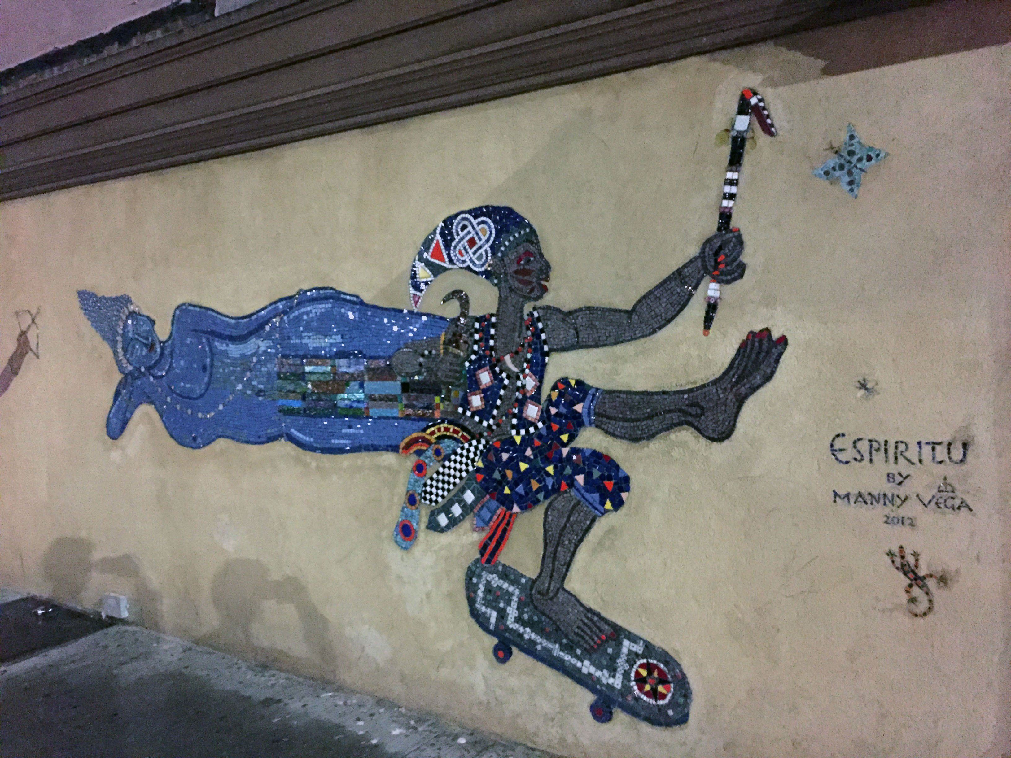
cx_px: 506
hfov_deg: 61.7
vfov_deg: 48.2
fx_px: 847
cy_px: 379
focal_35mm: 29
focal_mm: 4.15
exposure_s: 1/15
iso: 1250
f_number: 2.2
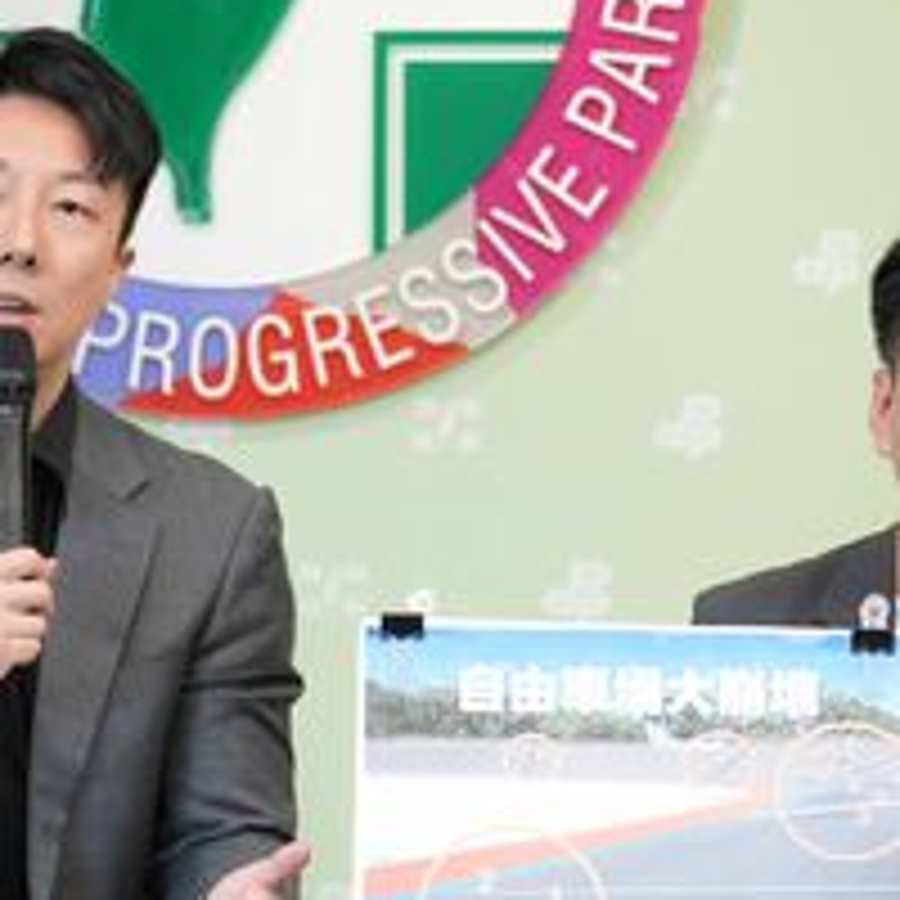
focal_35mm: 345
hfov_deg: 5.1
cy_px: 470
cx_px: 504
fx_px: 10144
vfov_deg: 5.1
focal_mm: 135
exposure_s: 1/160
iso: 2500
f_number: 5.6
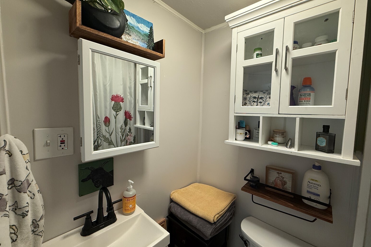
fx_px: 155
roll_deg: -1.4
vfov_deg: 77.3
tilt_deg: -4.5
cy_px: 121
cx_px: 188
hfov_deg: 100.4
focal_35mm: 15
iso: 200
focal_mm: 2.22
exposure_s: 1/120
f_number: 2.2
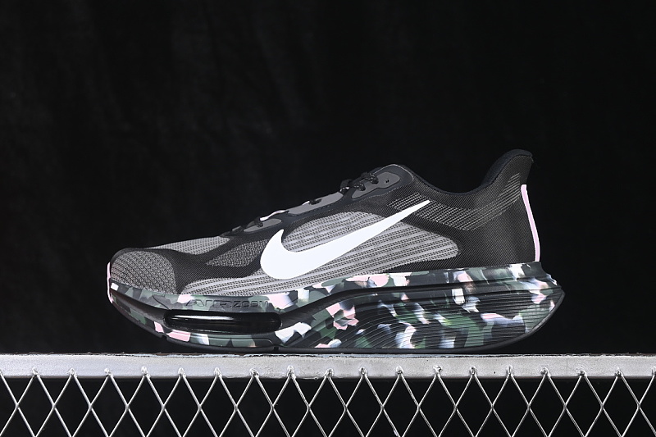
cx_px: 328
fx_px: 1366
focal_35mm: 75
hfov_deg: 27.0
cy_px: 218
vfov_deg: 18.2
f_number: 6.3
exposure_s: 1/60
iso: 160
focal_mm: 50
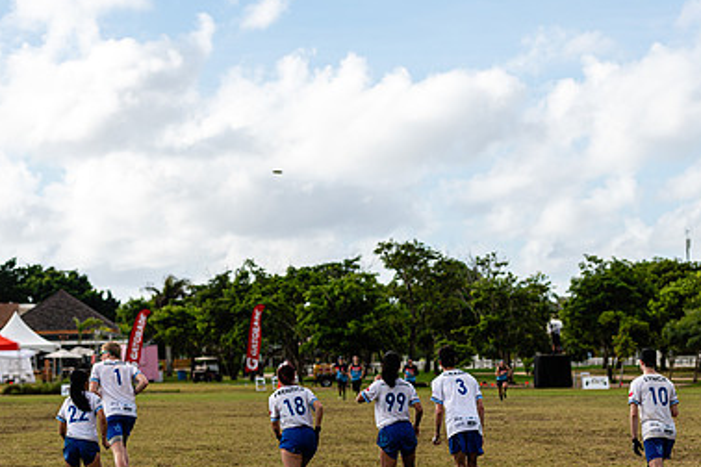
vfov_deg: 11.9
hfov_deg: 17.8
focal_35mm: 115
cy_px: 244
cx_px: 273
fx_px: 2239
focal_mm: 75
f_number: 3.2
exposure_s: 1/1000
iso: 64
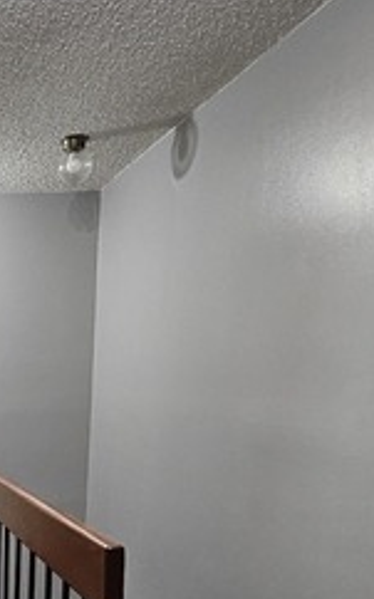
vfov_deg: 46.5
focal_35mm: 38
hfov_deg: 27.3
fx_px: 620
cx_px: -129
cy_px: 541
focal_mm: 1.74
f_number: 2.2
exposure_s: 1/30
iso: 320
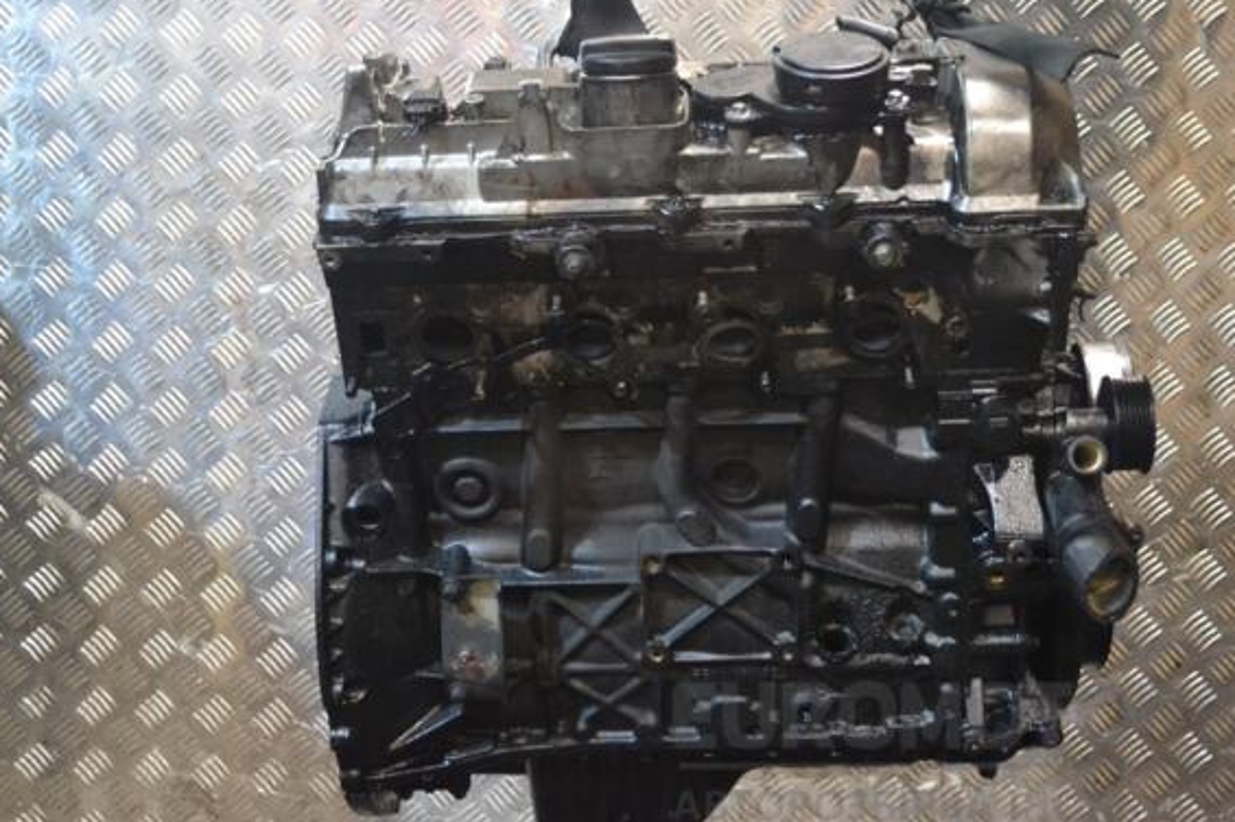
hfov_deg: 38.9
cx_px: 632
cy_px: 424
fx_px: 1748
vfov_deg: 26.5
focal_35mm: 51
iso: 3200
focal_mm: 32
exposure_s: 1/50
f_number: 4.8
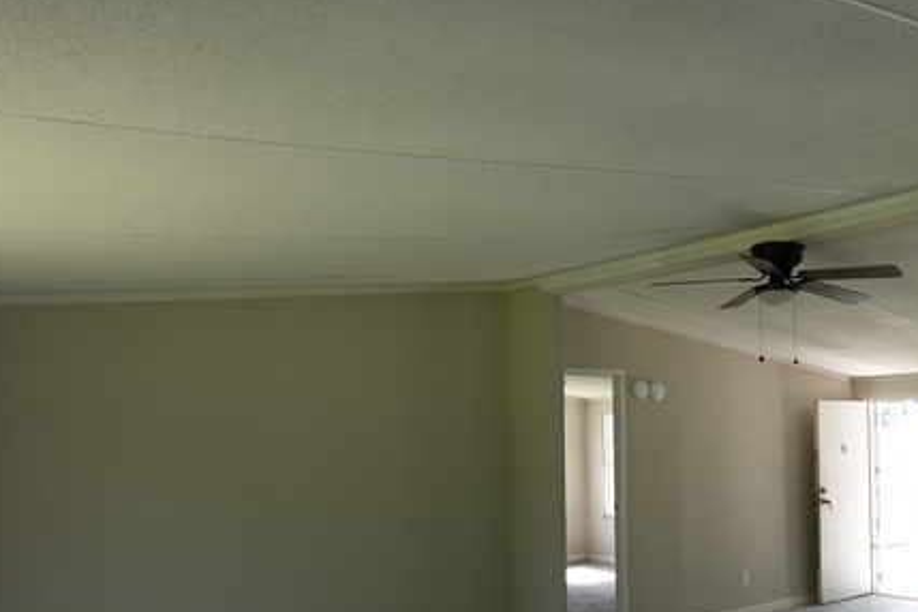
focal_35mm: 35
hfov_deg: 52.8
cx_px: 651
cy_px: 419
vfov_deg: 37.3
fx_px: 892
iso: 125
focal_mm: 7.6
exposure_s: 1/160
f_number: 2
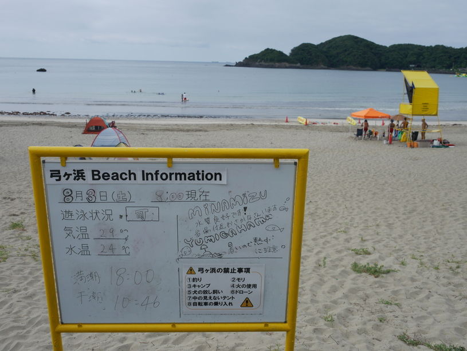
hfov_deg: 53.9
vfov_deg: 41.8
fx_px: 459
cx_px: 234
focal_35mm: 34
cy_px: 176
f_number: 5.6
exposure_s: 1/1300
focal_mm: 17
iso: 200
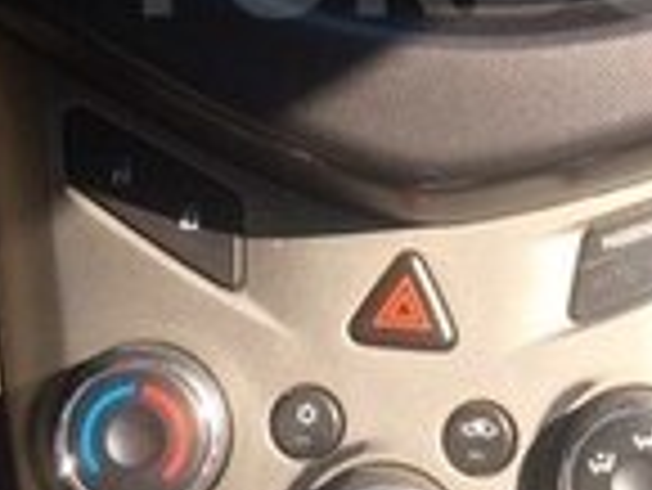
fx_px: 2488
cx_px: 567
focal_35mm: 132
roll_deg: -8.6
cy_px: -52
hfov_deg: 14.8
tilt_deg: -31.6
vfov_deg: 11.1
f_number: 2.2
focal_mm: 4.15
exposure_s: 1/461
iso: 32
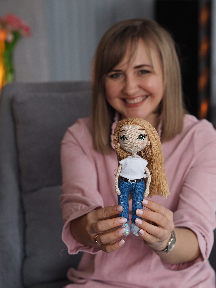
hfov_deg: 16.4
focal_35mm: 90
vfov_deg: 21.8
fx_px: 749
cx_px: 108
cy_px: 144
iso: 800
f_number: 2.8
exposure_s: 1/250
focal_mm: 45
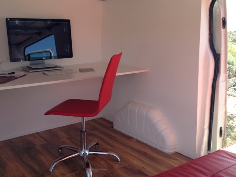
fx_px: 287
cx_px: 108
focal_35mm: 42
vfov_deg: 34.4
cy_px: 79
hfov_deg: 44.7
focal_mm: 4.12
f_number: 2.4
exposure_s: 1/387
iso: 50
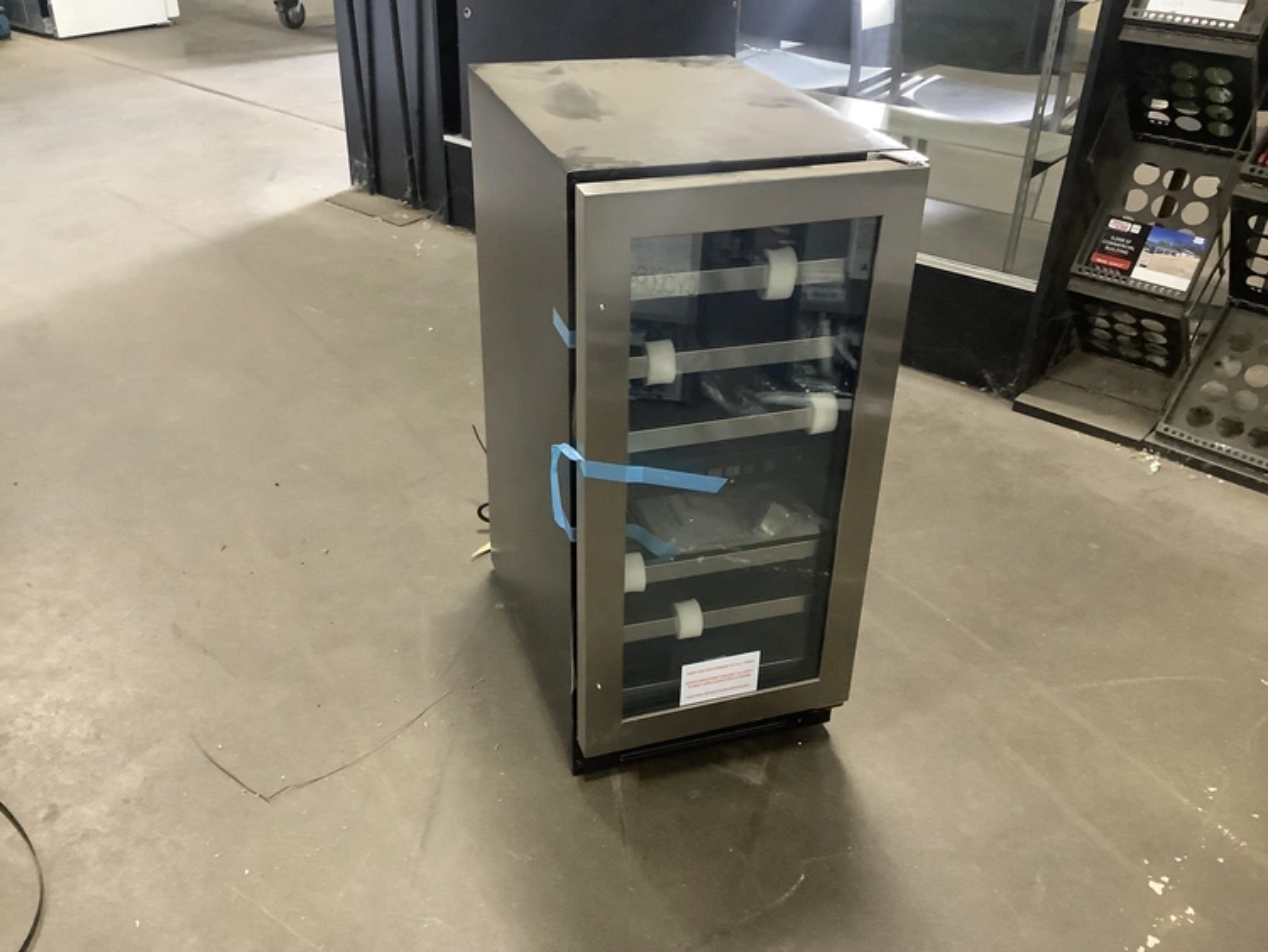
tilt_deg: -31.7
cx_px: 634
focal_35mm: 31
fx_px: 1136
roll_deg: -1.6
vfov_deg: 45.5
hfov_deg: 58.3
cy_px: 476
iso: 500
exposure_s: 1/30
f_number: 2.4
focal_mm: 3.3
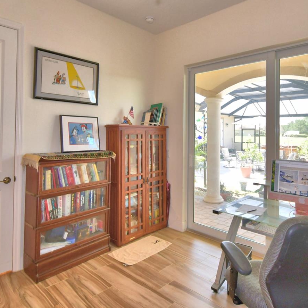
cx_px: 165
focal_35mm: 23
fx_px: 232
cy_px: 127
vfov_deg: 66.8
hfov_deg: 67.2
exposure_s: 1/50
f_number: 4.5
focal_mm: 10
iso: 200
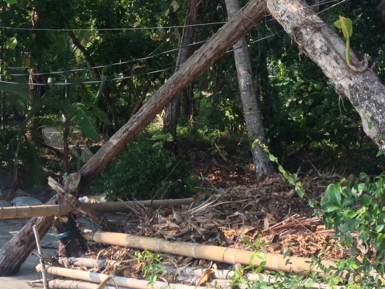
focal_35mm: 68
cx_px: 192
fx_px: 756
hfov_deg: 28.6
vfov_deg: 21.6
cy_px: 108
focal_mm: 4.28
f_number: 2.4
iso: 50
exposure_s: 1/449
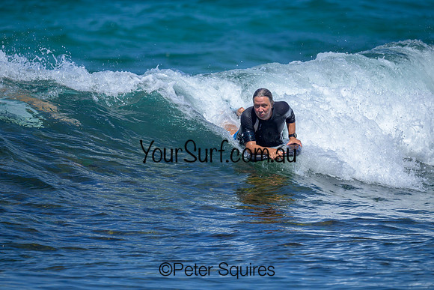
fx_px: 13163
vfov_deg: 1.3
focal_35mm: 1092
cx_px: 192
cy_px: 141
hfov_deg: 1.9
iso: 360
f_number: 6.3
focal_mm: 800
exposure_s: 1/2500
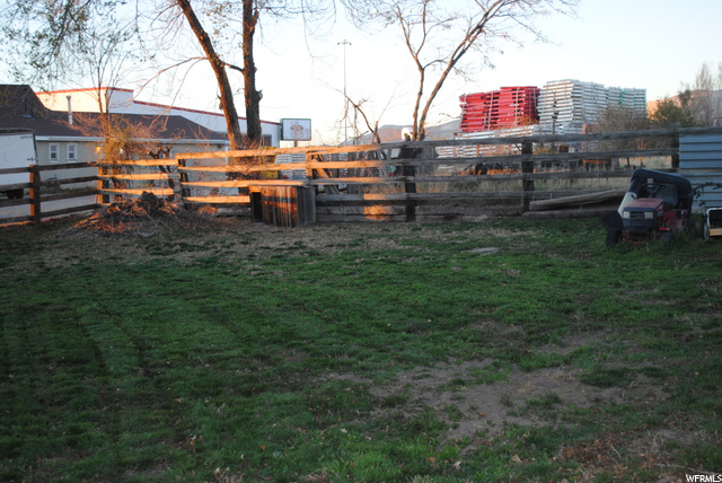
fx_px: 964
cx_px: 361
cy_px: 242
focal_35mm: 48
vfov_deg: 28.1
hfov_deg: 41.1
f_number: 4.8
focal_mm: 32
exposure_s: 1/60
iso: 200
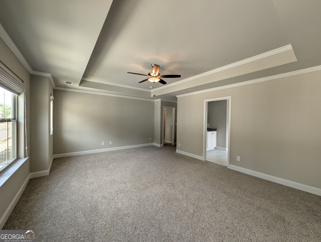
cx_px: 160
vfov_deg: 94.6
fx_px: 111
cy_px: 121
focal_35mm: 12
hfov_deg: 110.5
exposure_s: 1/184
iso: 76
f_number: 1.7
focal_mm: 2.02
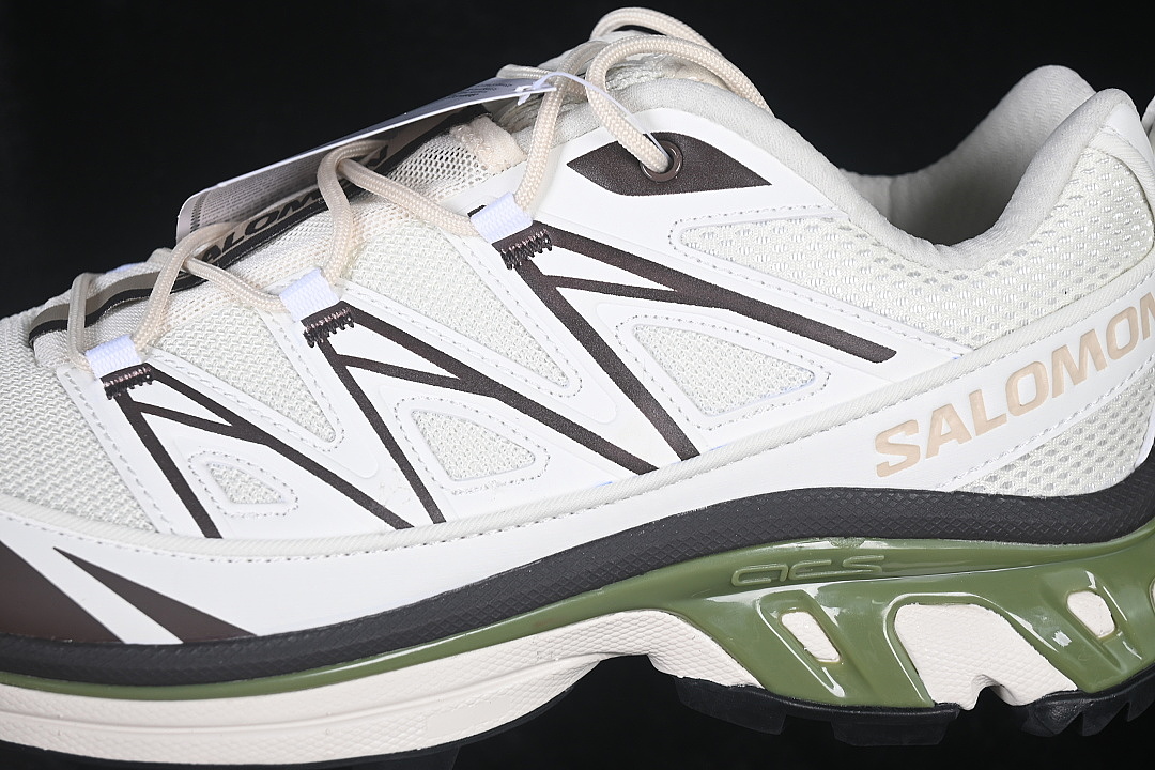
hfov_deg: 27.0
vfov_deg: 18.2
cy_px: 385
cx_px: 578
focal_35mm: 75
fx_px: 2406
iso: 160
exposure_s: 1/80
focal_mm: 50
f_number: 7.1
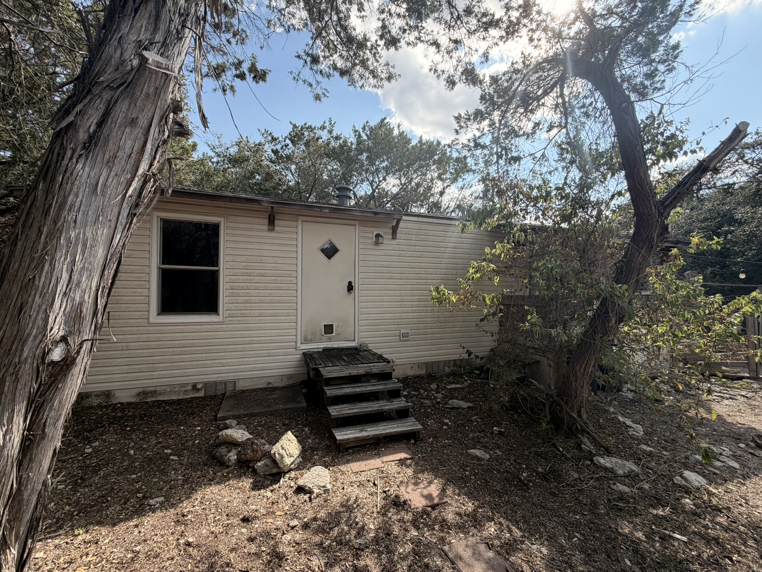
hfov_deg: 102.1
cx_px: 381
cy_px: 286
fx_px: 308
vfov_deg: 85.7
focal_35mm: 14
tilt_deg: +0.7
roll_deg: -0.6
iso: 50
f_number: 2.2
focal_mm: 2.22
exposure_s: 1/502
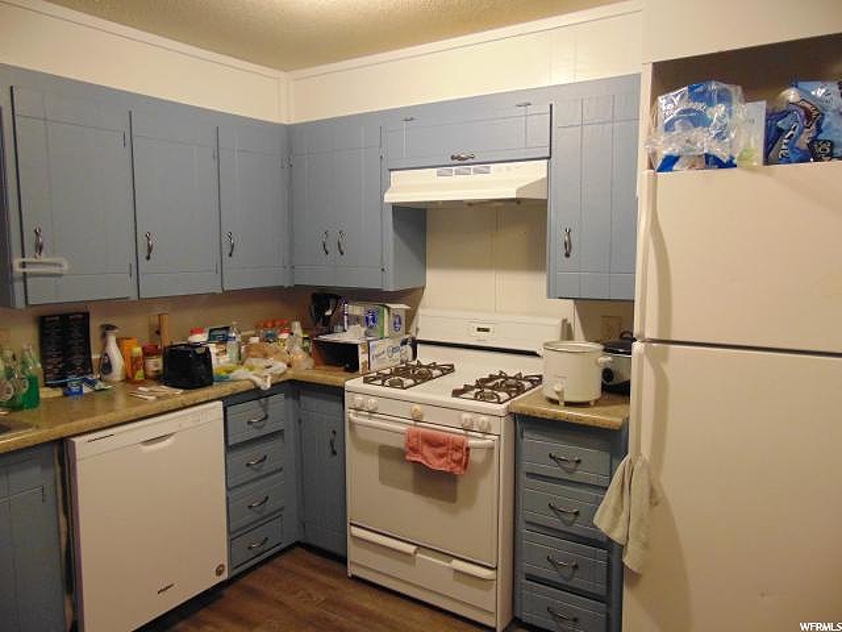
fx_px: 608
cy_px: 316
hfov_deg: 69.4
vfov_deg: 54.9
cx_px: 421
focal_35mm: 25
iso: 320
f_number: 3
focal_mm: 4.5
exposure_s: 1/30
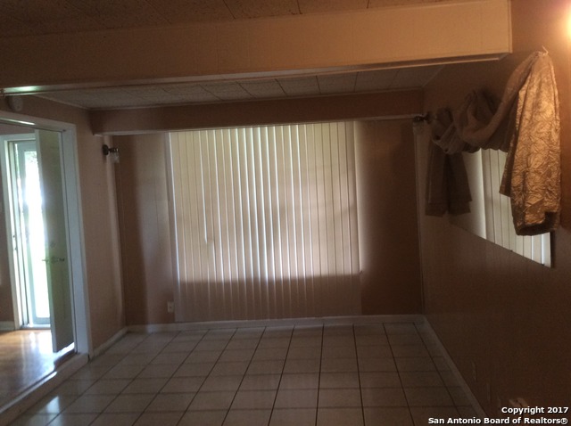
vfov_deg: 44.1
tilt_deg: -4.4
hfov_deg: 56.9
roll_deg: +5.1
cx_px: 286
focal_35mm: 32
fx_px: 527
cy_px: 213
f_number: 2.4
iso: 125
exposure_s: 1/24
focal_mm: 3.3
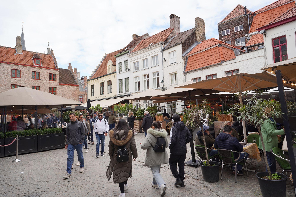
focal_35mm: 24
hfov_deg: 73.7
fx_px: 197
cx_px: 148
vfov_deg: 53.1
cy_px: 98
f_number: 9
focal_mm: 24
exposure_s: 1/100
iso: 100
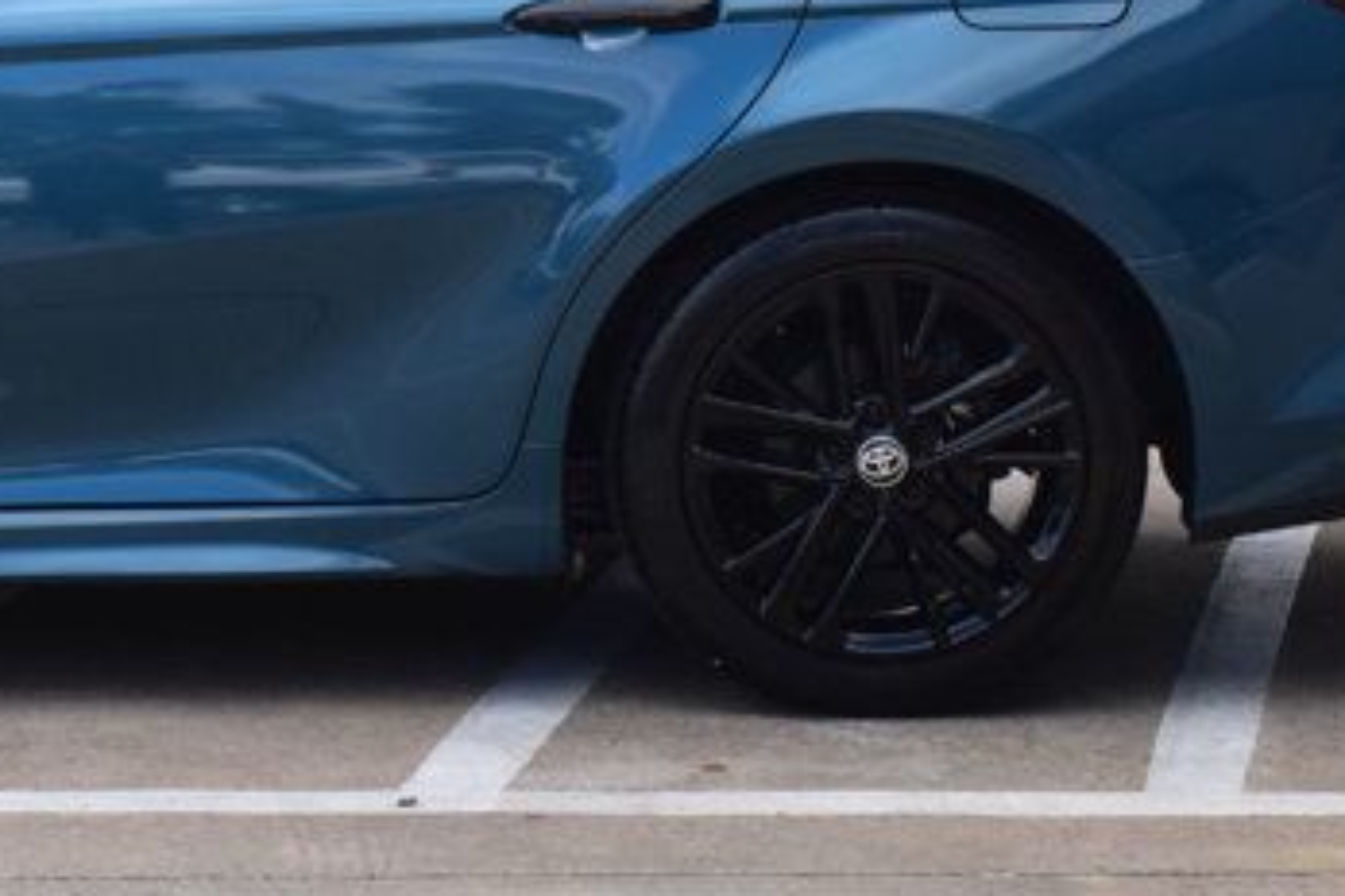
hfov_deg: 13.4
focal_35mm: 150
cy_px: 116
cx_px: -151
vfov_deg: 9.1
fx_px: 5604
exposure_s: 1/250
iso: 400
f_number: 10
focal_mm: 34
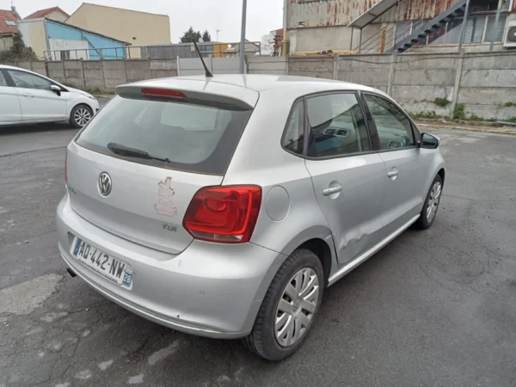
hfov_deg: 63.4
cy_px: 194
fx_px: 417
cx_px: 258
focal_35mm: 28
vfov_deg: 49.7
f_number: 2.2
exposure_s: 1/100
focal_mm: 3.46
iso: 128
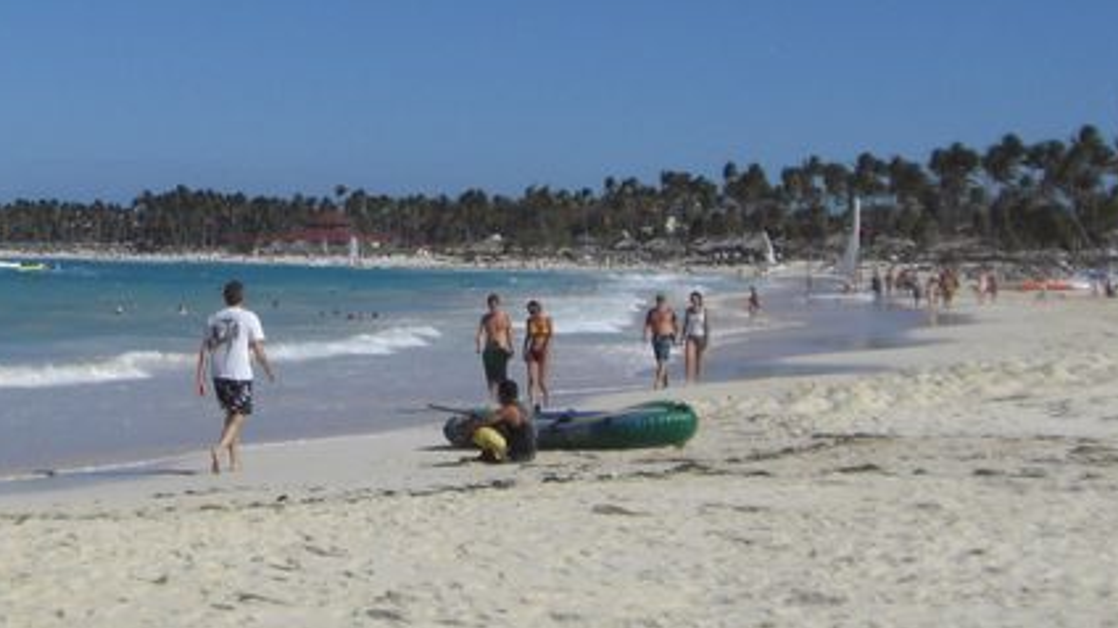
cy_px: 16
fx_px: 2963
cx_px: 264
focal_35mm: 100
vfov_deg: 12.0
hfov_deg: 21.2
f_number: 8
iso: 64
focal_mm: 6.2
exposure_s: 1/400
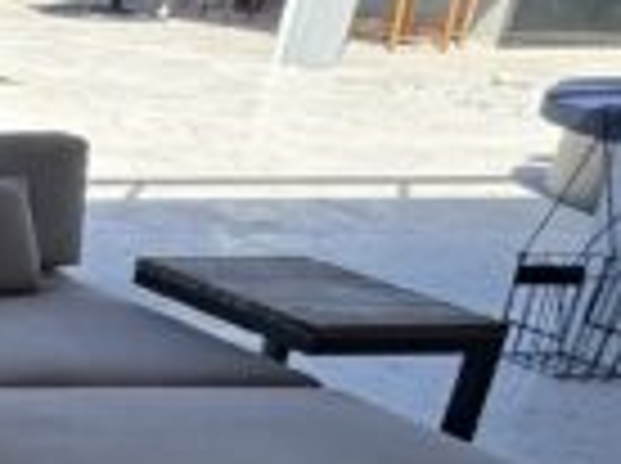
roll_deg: +0.9
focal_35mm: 78
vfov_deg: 18.7
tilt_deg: -19.7
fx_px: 1397
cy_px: 342
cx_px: -882
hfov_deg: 14.8
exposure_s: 1/582
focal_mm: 2.22
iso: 40
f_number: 2.2
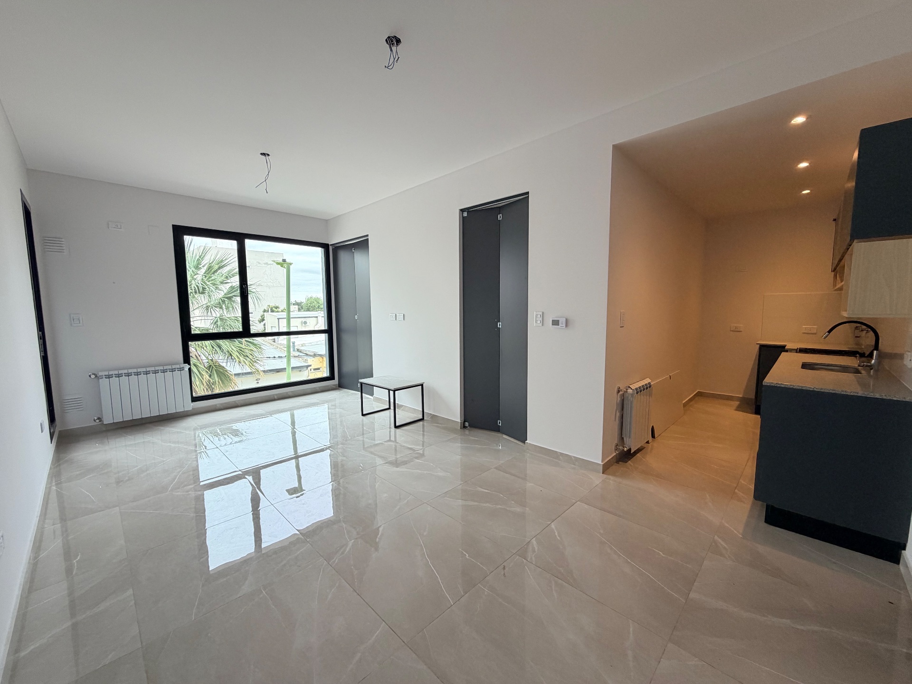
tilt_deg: -5.5
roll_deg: +0.5
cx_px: 456
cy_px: 342
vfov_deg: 85.7
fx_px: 369
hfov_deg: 102.1
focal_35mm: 14
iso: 100
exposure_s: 1/121
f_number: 2.2
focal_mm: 2.22
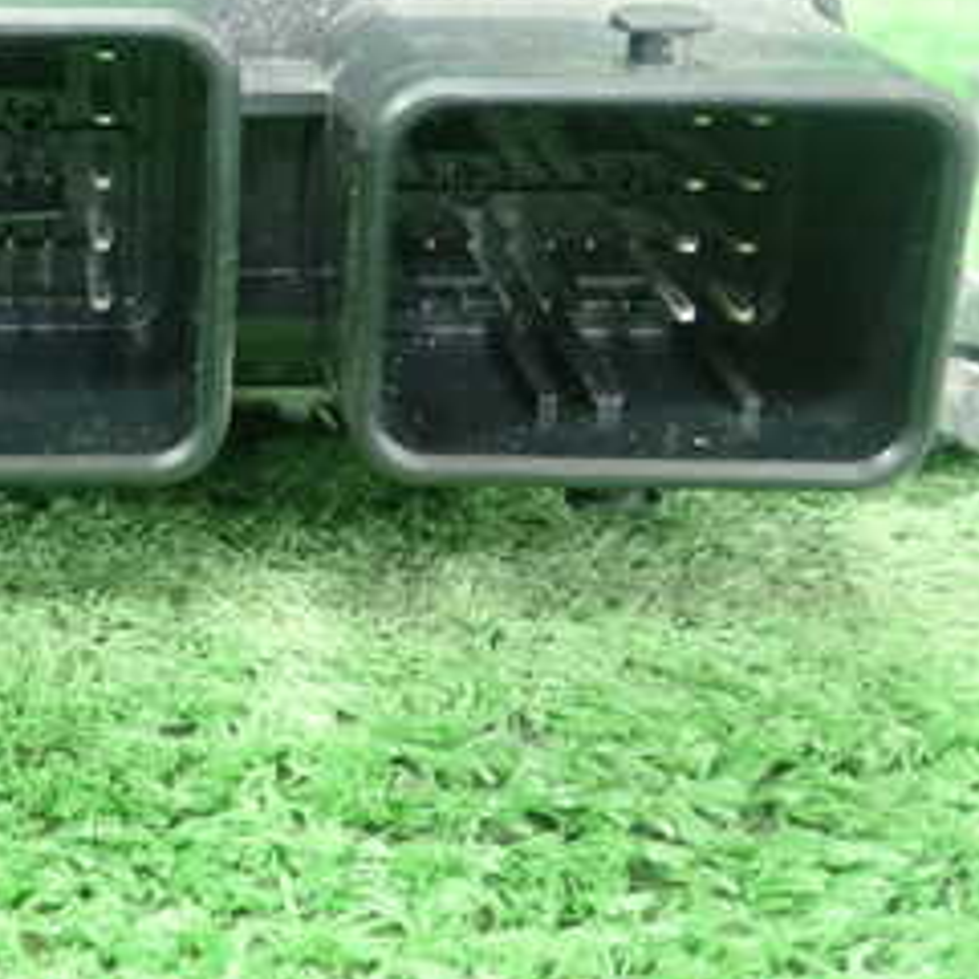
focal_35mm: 66
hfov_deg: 23.6
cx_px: -232
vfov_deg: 25.7
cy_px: 232
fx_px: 2112
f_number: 2.3
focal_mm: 5.5
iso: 800
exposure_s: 1/60
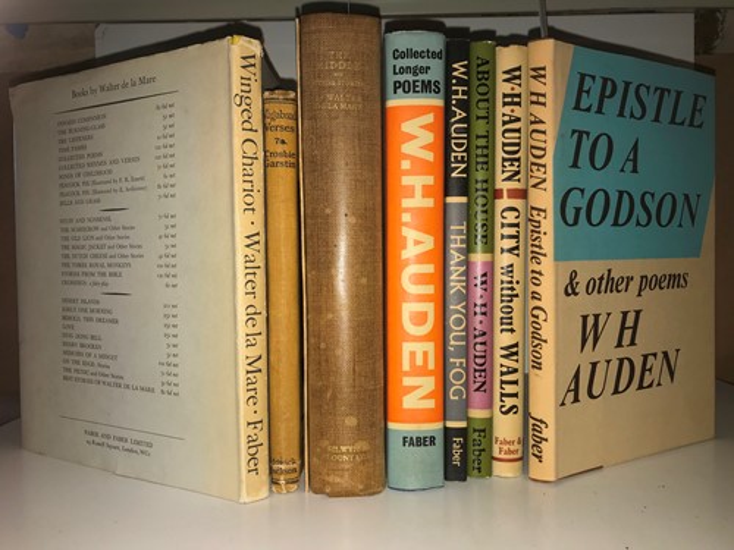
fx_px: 594
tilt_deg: -1.8
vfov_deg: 49.7
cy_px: 275
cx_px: 367
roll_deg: +0.2
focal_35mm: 28
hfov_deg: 63.4
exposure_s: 1/86
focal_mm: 3.99
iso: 20
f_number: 1.8
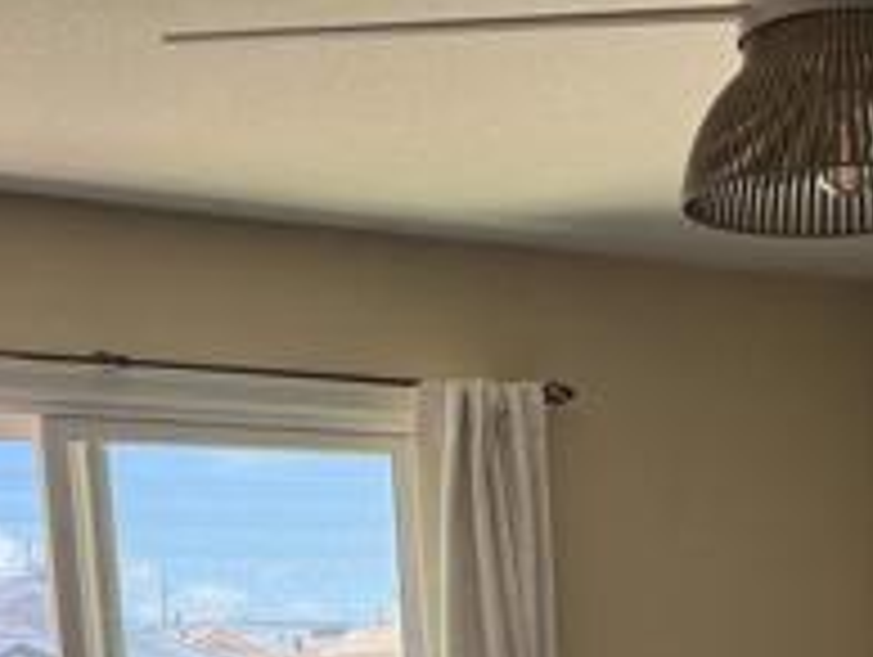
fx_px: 1995
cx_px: 608
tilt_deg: -11.3
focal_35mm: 79
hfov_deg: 24.5
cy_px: 1062
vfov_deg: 16.6
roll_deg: +1.7
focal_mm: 6.76
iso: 125
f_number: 1.78
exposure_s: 1/243
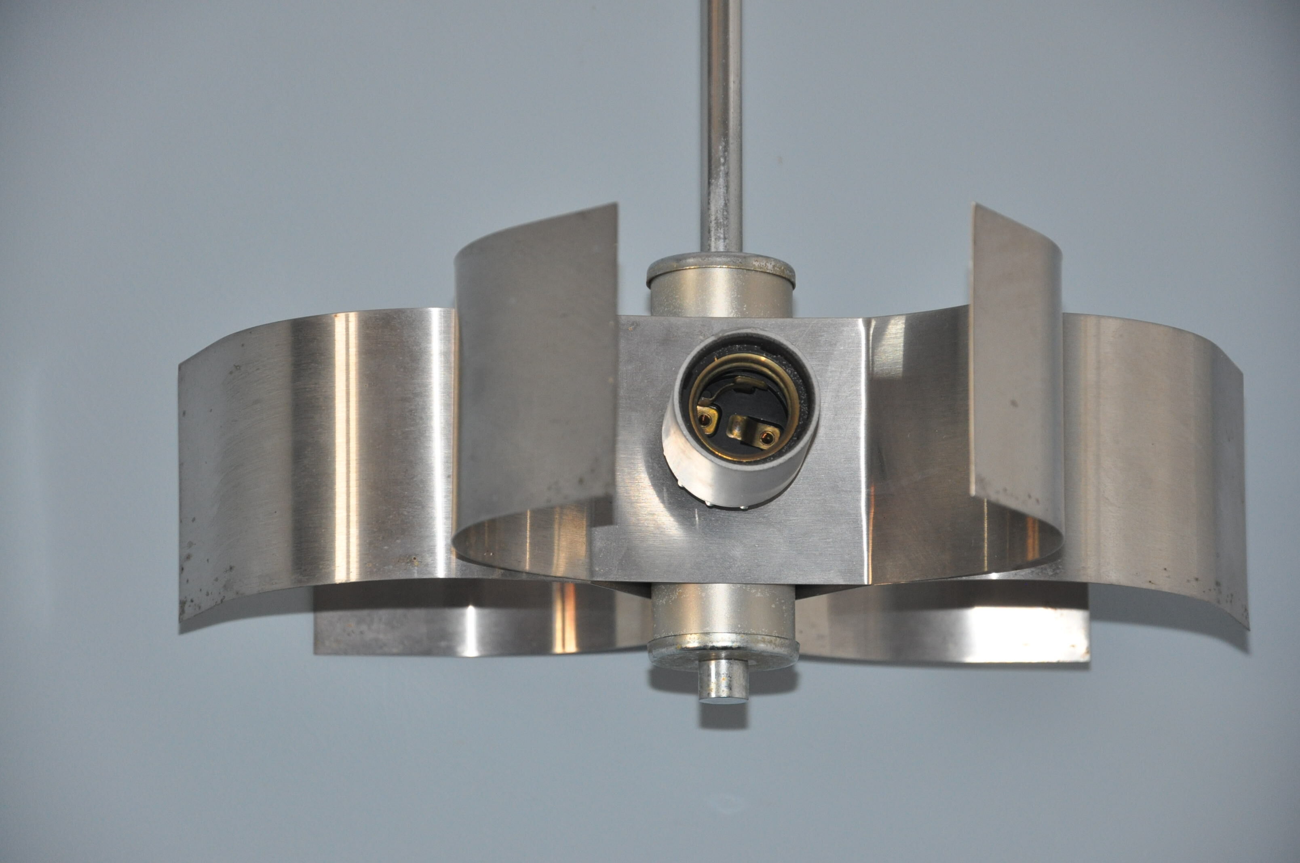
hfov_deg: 13.1
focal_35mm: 158
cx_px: 650
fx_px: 5681
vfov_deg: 8.7
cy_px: 432
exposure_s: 1/60
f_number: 5.6
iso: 800
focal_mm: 105
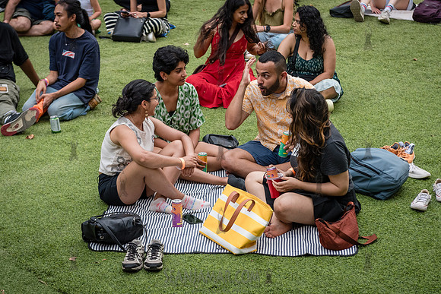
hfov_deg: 22.2
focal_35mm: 92
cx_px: 219
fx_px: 1123
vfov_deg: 14.9
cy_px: 162
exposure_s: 1/1250
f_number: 3.5
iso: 1000
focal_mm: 70
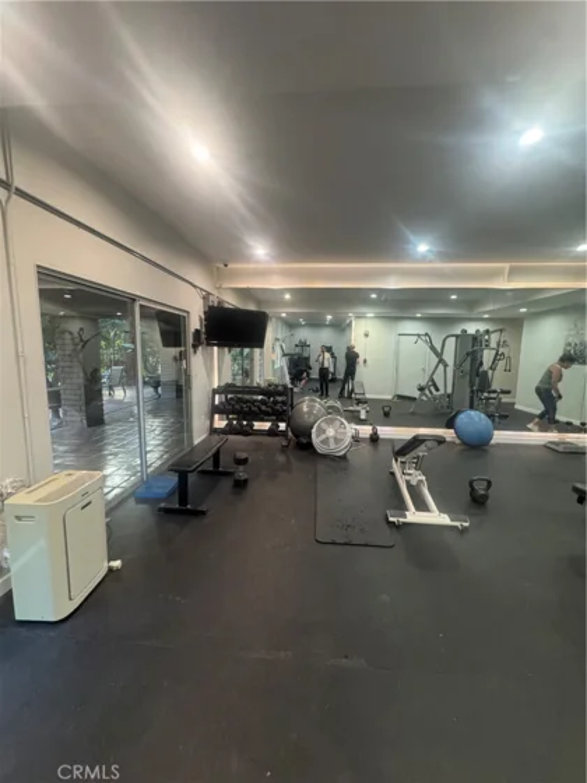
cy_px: 392
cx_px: 294
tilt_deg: -8.3
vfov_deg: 102.1
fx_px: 317
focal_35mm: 14
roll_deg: -2.0
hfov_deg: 85.7
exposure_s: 1/60
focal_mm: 2.22
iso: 400
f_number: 2.2
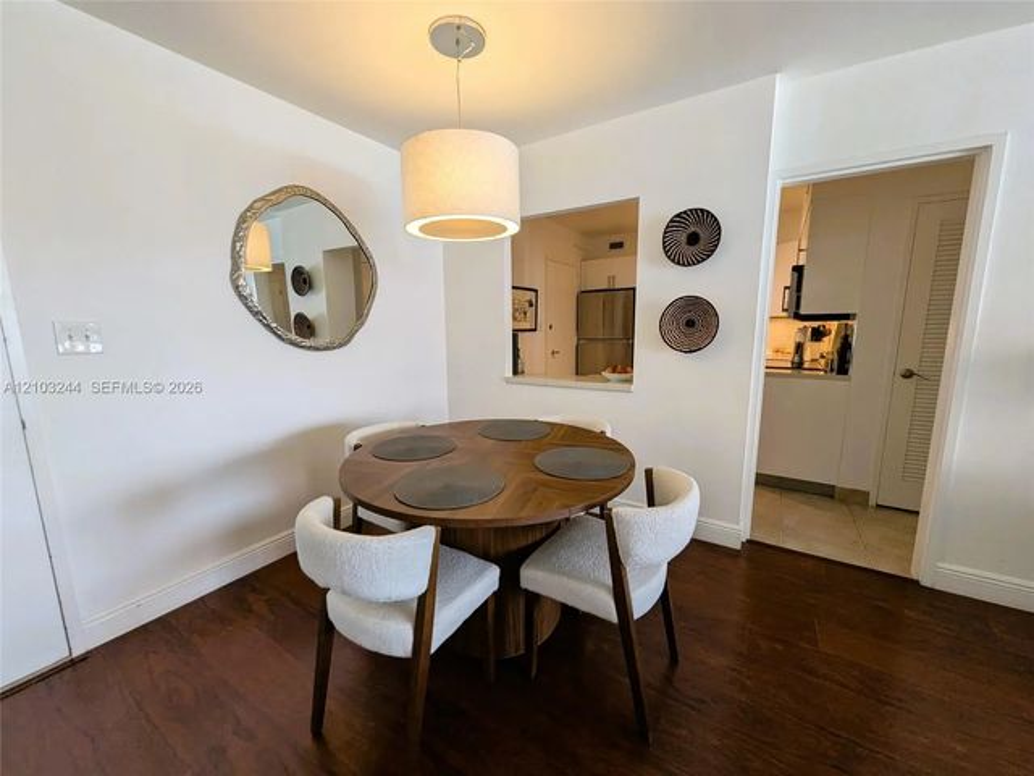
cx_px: 517
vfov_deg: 89.9
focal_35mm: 13
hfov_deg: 106.2
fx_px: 388
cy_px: 388
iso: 100
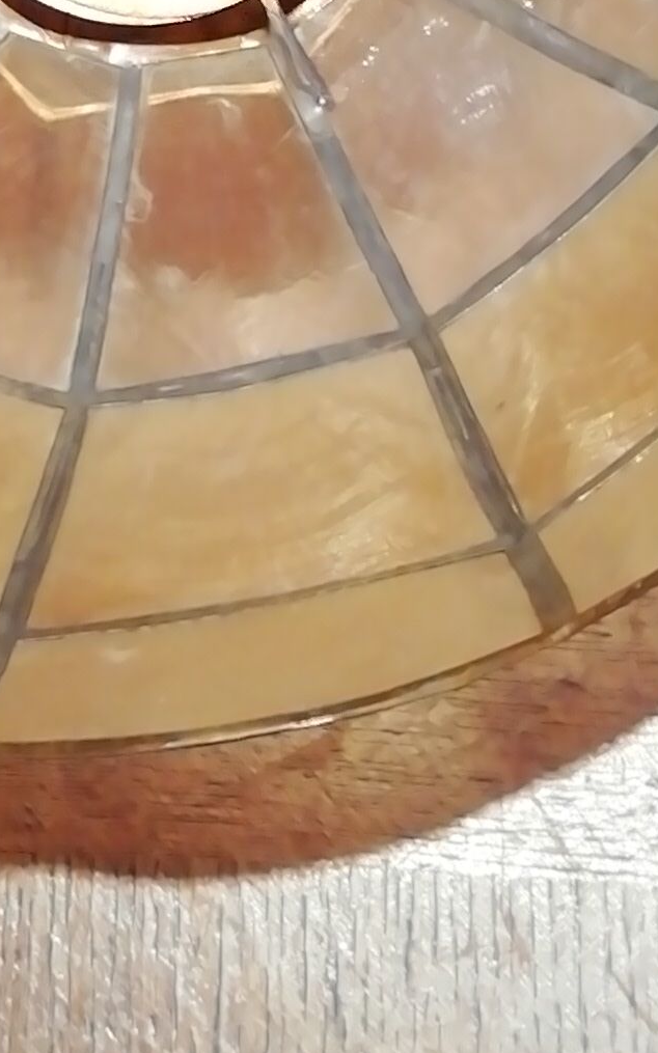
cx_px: 229
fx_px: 3244
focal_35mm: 113
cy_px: 54
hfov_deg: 11.6
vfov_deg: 18.1
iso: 400
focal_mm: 3.21
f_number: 2.2
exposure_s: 1/25
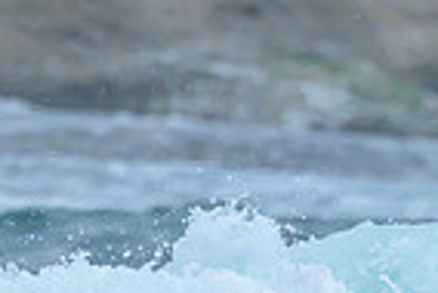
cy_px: 597
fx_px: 54513
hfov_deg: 0.5
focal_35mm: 4476
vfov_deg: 0.3
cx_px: 785
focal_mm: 800
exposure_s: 1/2500
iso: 280
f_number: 6.3
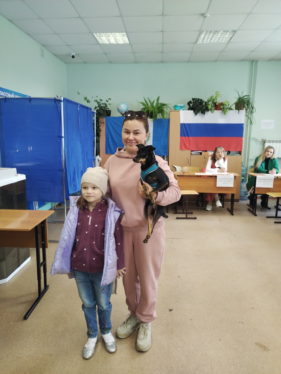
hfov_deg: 53.1
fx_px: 281
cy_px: 187
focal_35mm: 26
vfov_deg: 67.3
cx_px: 140
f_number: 1.8
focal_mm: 4.75
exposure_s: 1/33.3
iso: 363
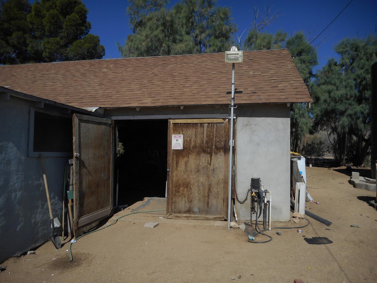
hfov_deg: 69.4
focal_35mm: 25
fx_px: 272
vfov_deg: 54.9
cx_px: 188
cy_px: 142
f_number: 10.5
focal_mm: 4.5
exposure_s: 1/250
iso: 80
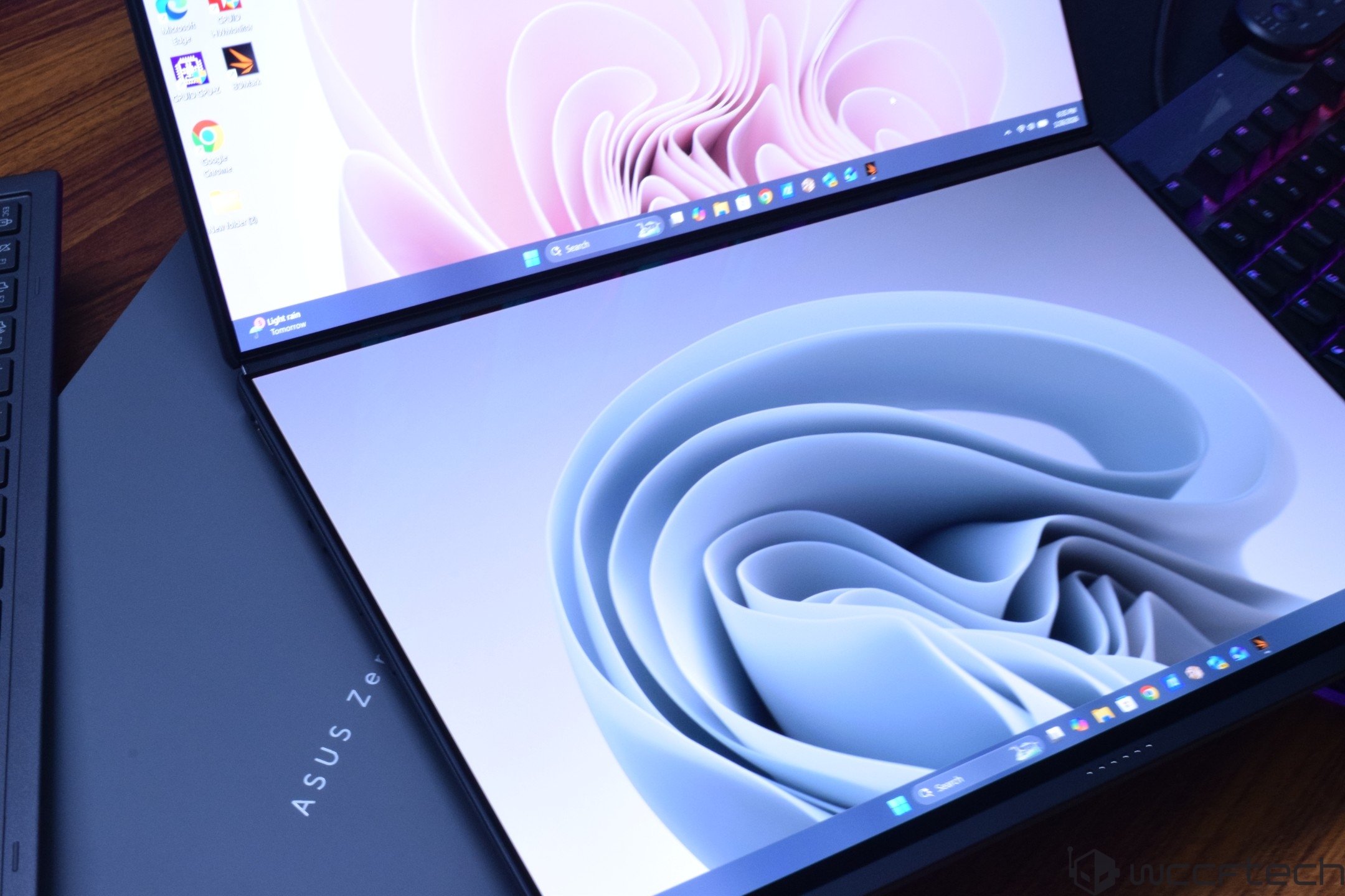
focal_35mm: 54
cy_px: 448
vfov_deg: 25.1
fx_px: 2017
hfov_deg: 36.9
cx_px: 672
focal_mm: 36
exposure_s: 1/5
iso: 1600
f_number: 22
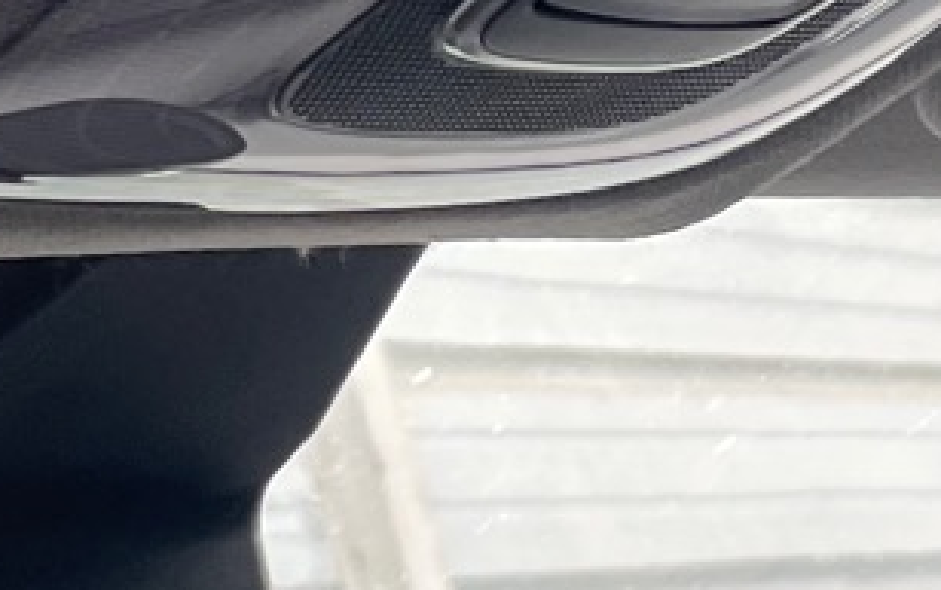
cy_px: -64
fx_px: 4132
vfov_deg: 8.1
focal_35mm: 161
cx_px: 406
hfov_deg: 13.0
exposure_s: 1/149
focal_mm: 4.2
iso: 32
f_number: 1.6
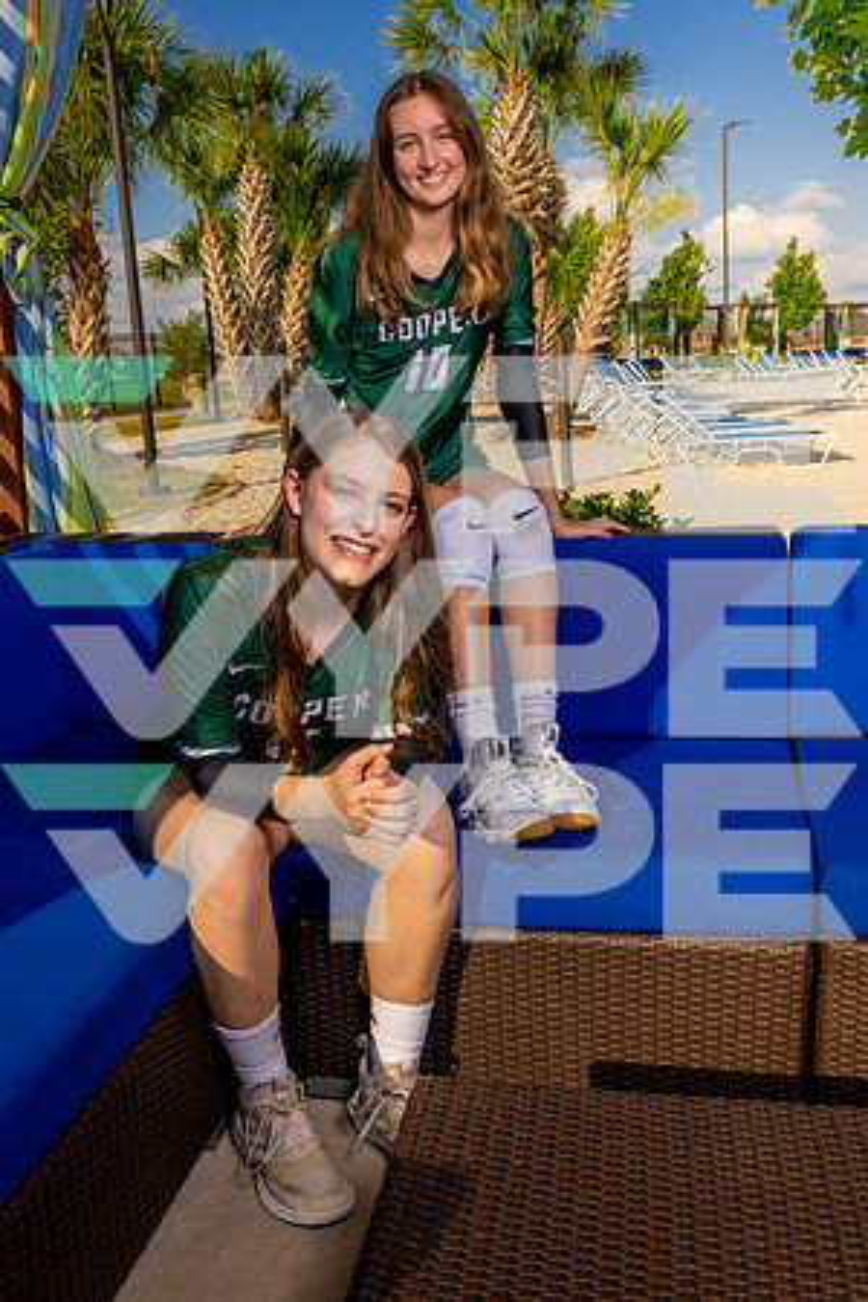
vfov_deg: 55.8
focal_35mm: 34
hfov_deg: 38.9
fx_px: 1230
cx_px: 434
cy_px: 651
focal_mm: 34
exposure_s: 1/250
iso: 100
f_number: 10
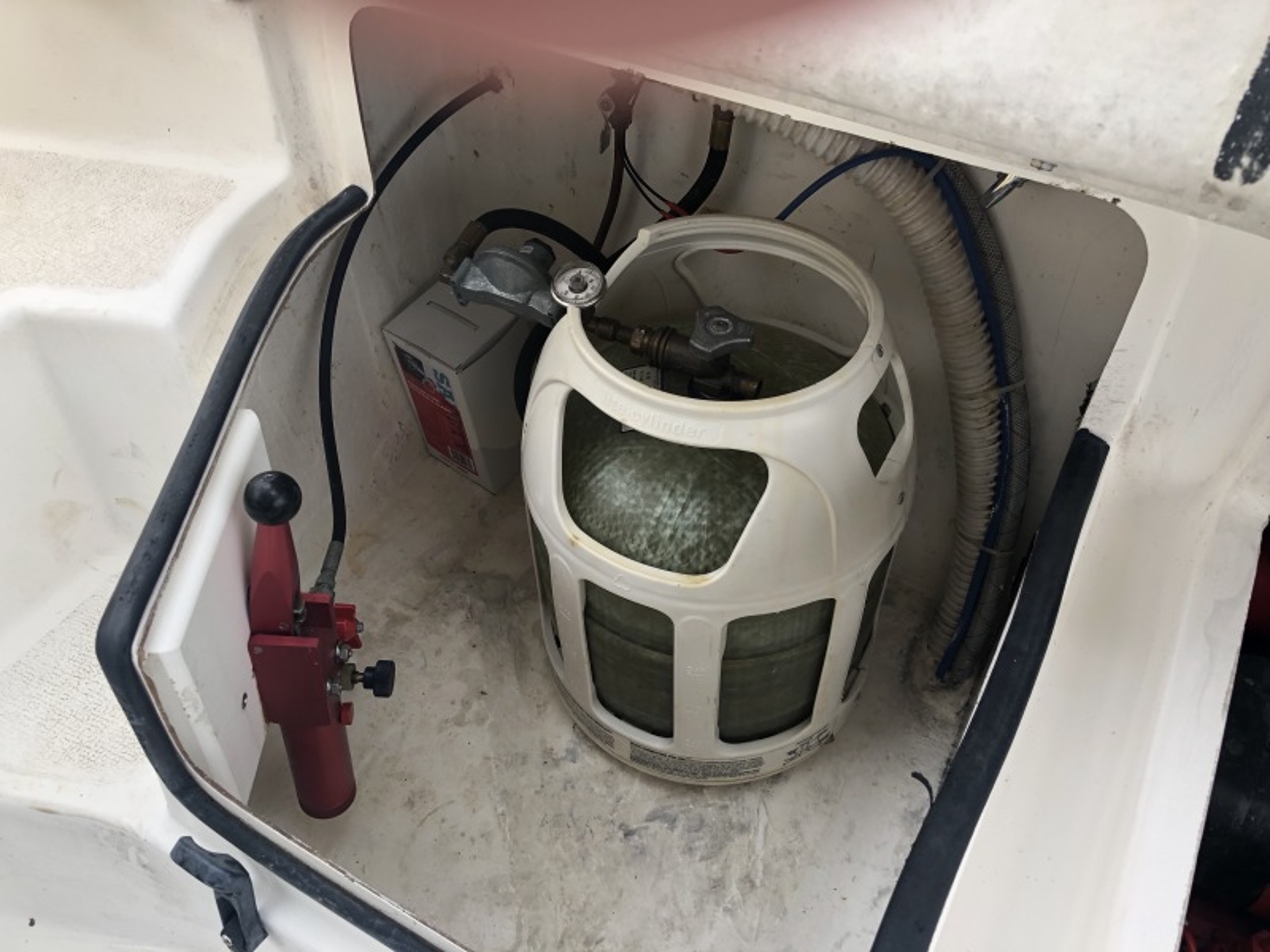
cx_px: 635
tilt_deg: -48.4
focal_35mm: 28
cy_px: 476
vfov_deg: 49.7
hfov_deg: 63.4
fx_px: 1027
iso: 50
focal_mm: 4
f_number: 1.8
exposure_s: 1/120
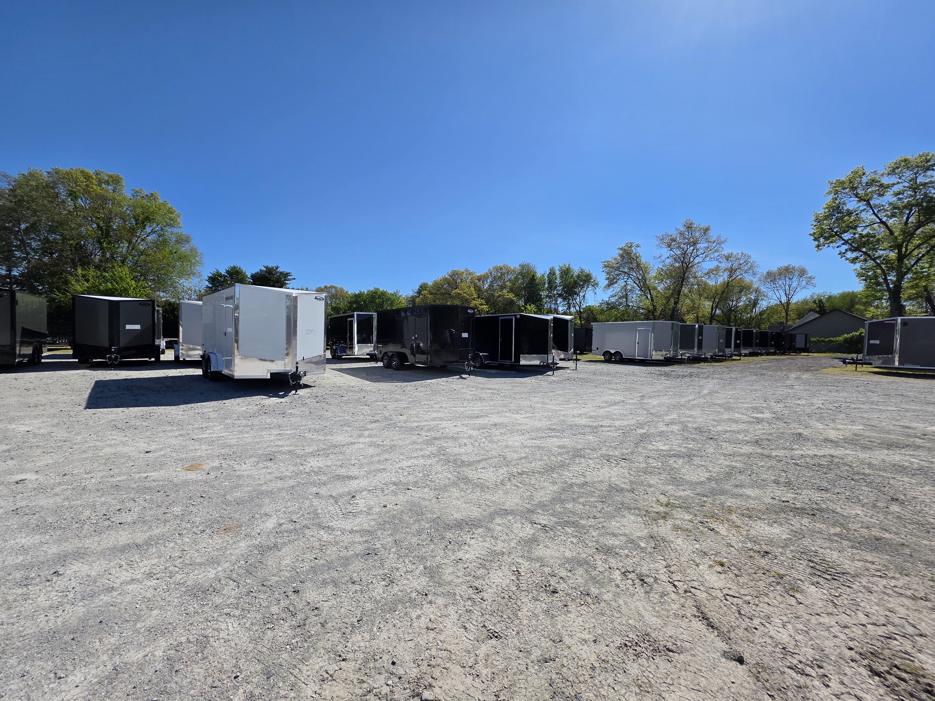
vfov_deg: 89.9
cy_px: 350
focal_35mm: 13
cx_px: 468
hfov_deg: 106.2
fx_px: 351
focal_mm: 2.2
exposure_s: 1/3493
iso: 40
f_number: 1.9
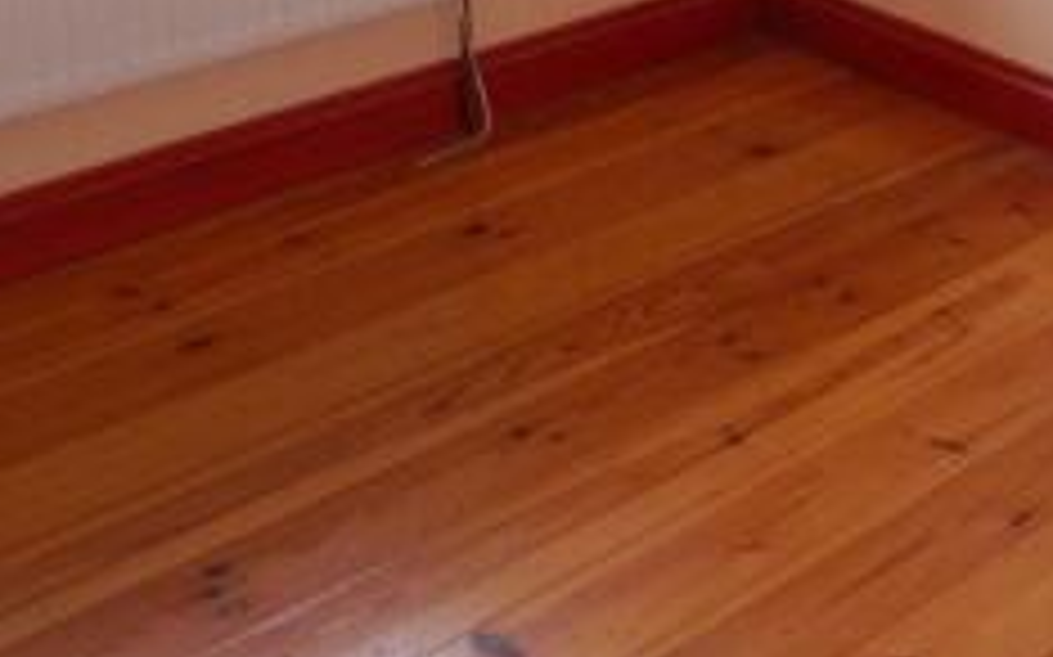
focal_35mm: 66
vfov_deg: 18.7
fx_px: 1893
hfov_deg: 28.8
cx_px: 1091
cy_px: -110
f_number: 3
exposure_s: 1/30
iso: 100
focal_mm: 4.5
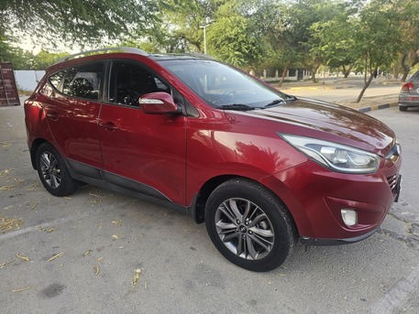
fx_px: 278
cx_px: 210
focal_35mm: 23
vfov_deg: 58.9
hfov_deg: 73.9
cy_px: 157
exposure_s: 1/100
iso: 20
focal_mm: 6.3
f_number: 1.7
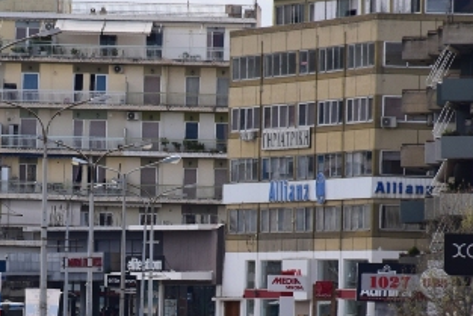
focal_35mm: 441
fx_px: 5797
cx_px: 43
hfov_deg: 4.7
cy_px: 269
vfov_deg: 3.1
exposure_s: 1/500
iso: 320
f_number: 11
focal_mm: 140
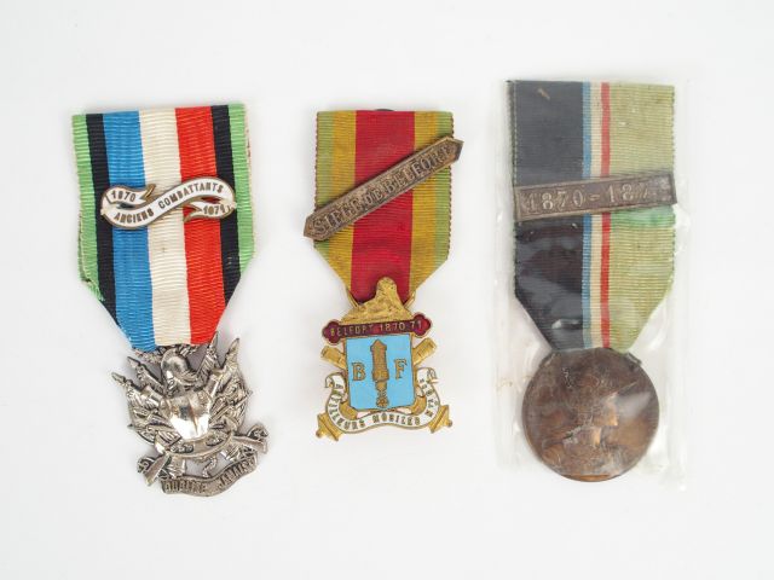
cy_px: 290
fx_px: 939
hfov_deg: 44.8
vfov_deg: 34.3
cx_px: 387
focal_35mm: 42
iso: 200
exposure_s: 1/160
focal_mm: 9
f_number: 2.8
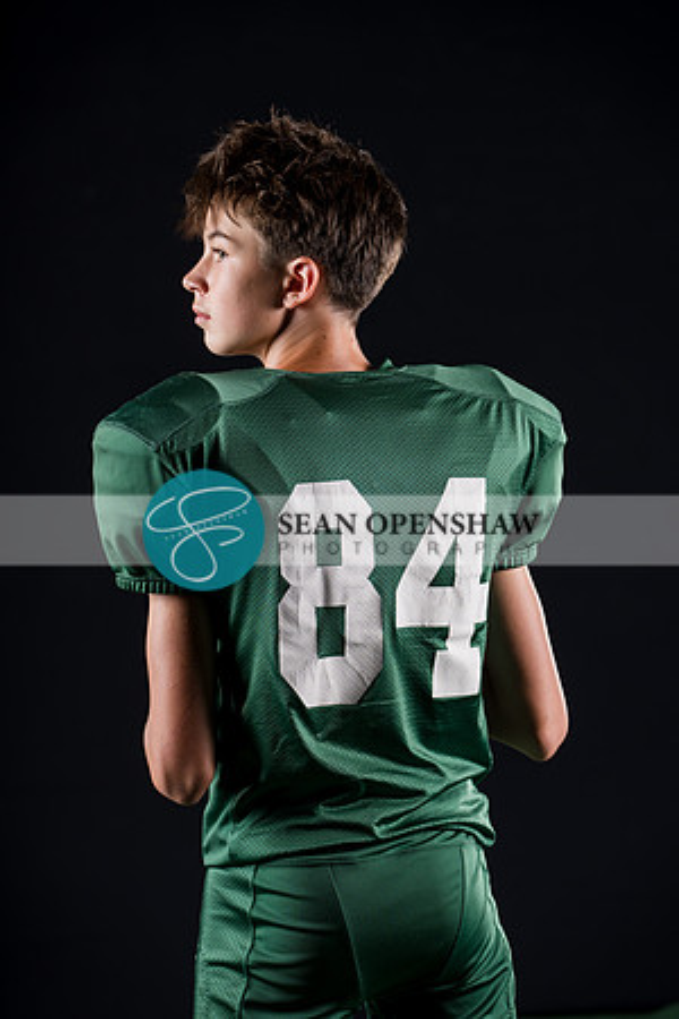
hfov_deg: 13.6
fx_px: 2857
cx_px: 340
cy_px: 510
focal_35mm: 101
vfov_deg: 20.2
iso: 200
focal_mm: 101
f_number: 4
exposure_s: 1/160
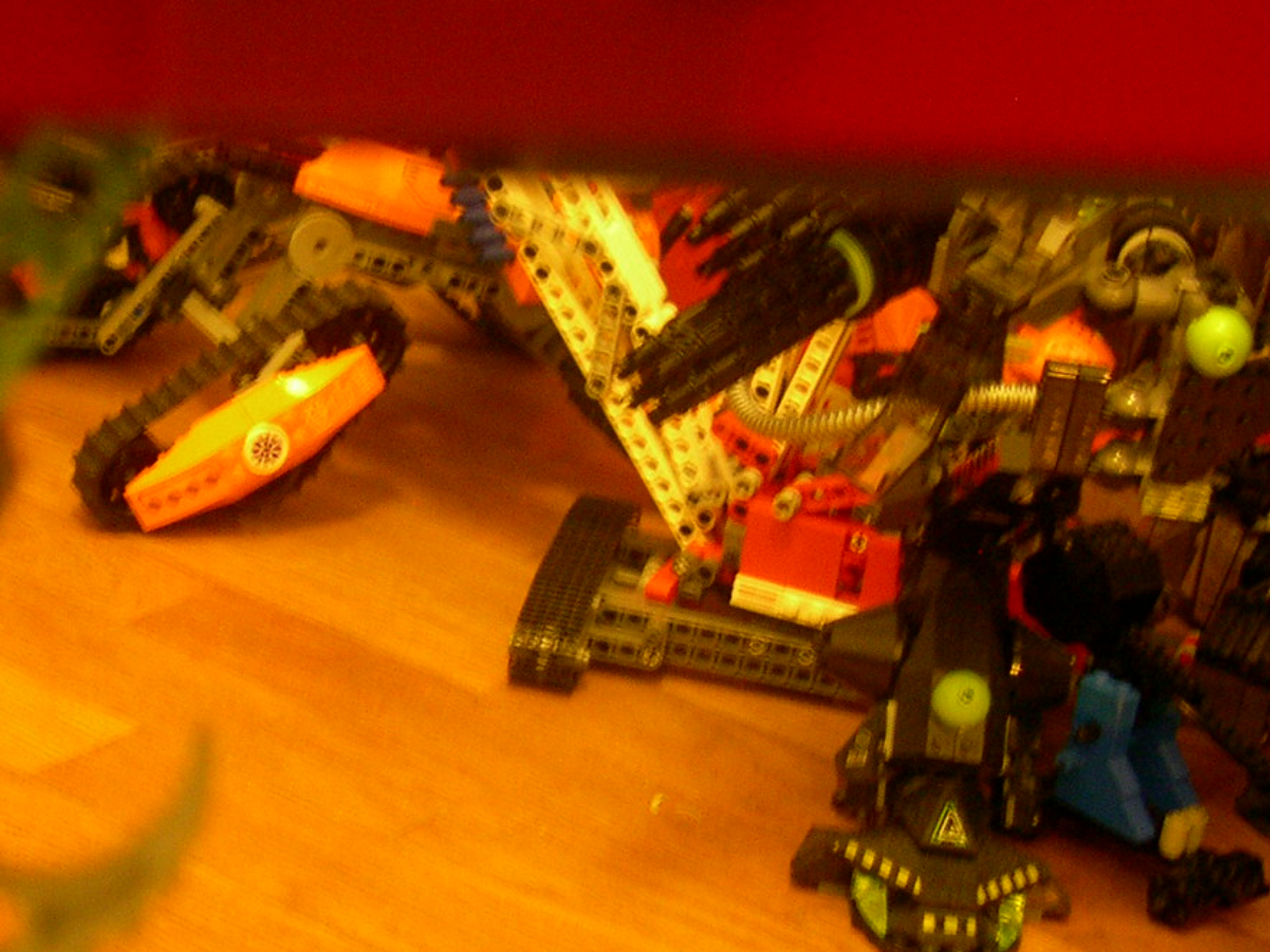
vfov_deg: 19.4
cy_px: 563
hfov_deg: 25.3
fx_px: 2788
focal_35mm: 76
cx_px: 287
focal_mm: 9
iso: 400
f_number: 2.9
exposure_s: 1/1.9
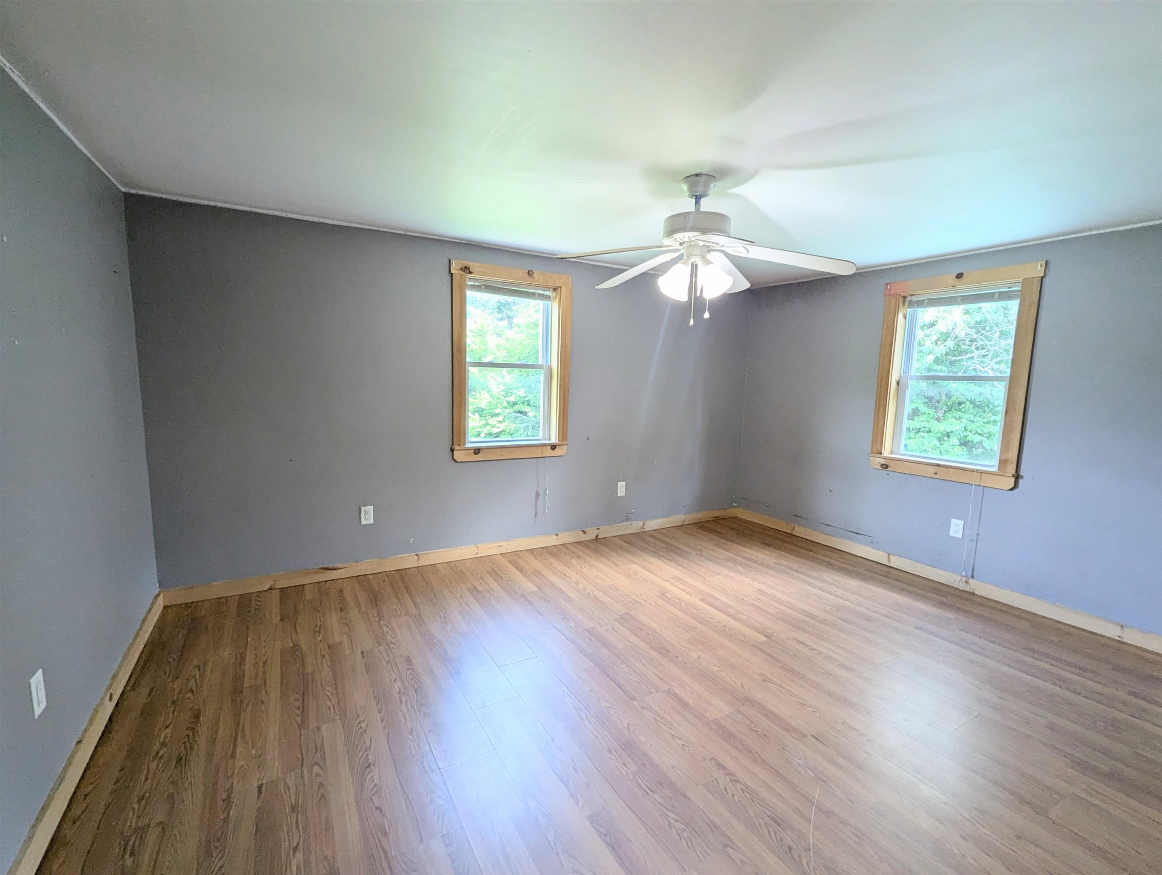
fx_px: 437
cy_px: 438
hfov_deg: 106.1
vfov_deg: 90.1
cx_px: 581
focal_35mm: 13
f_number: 2.2
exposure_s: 1/60
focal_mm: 1.95
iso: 94
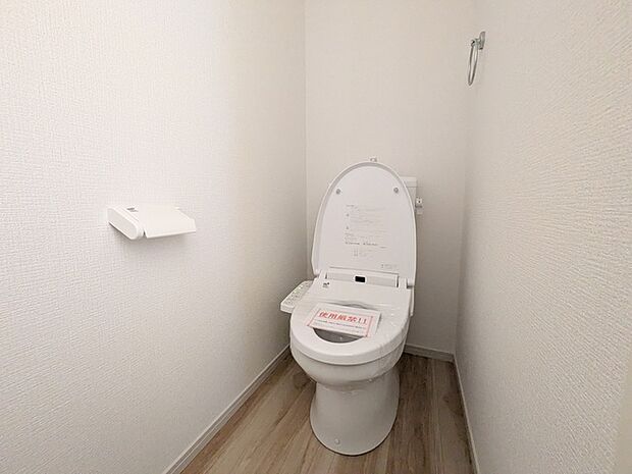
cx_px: 316
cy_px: 237
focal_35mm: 14
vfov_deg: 85.7
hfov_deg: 102.1
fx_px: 256
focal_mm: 1.83
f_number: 2.2
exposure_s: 1/33.3
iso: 2151
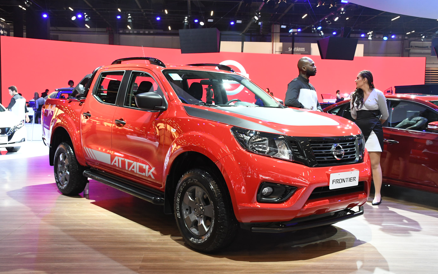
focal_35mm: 37
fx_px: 442
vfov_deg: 34.4
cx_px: 218
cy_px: 129
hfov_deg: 52.8
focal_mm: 24
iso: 2000
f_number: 5.6
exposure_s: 1/60
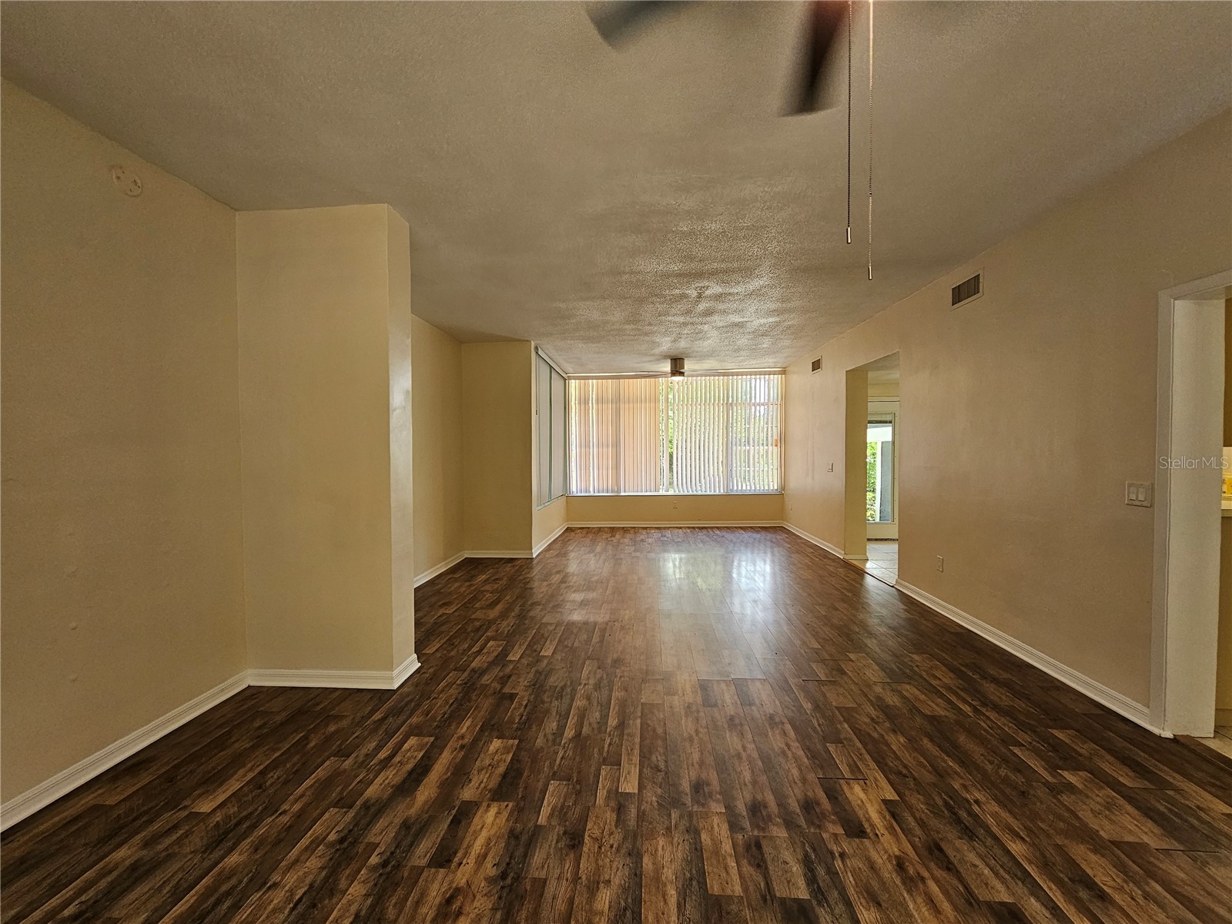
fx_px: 463
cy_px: 462
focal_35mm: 13
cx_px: 616
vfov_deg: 89.9
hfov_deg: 106.2
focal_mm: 2.2
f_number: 2.2
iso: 125
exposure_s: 1/60
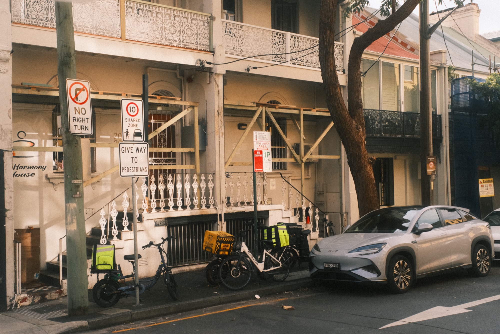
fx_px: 583
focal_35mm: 42
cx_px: 250
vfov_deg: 31.9
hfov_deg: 46.4
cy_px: 167
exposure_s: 1/3000
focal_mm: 28
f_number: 4.5
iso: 2000
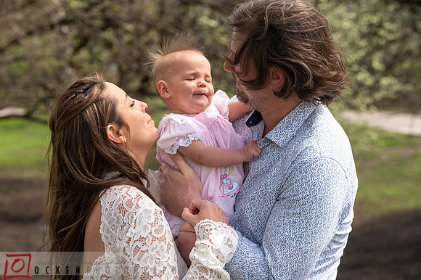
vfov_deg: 10.0
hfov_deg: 15.0
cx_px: 202
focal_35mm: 137
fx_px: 1601
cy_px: 143
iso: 320
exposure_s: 1/320
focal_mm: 130
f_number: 6.3
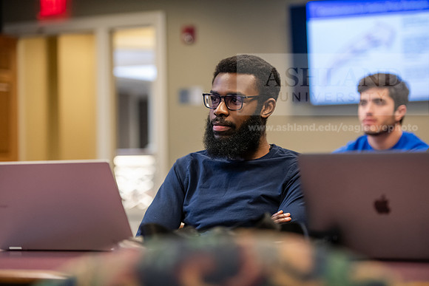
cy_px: 143
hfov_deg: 20.0
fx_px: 1216
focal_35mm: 102
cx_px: 214
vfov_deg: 13.4
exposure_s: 1/200
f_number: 2.8
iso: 2500
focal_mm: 102
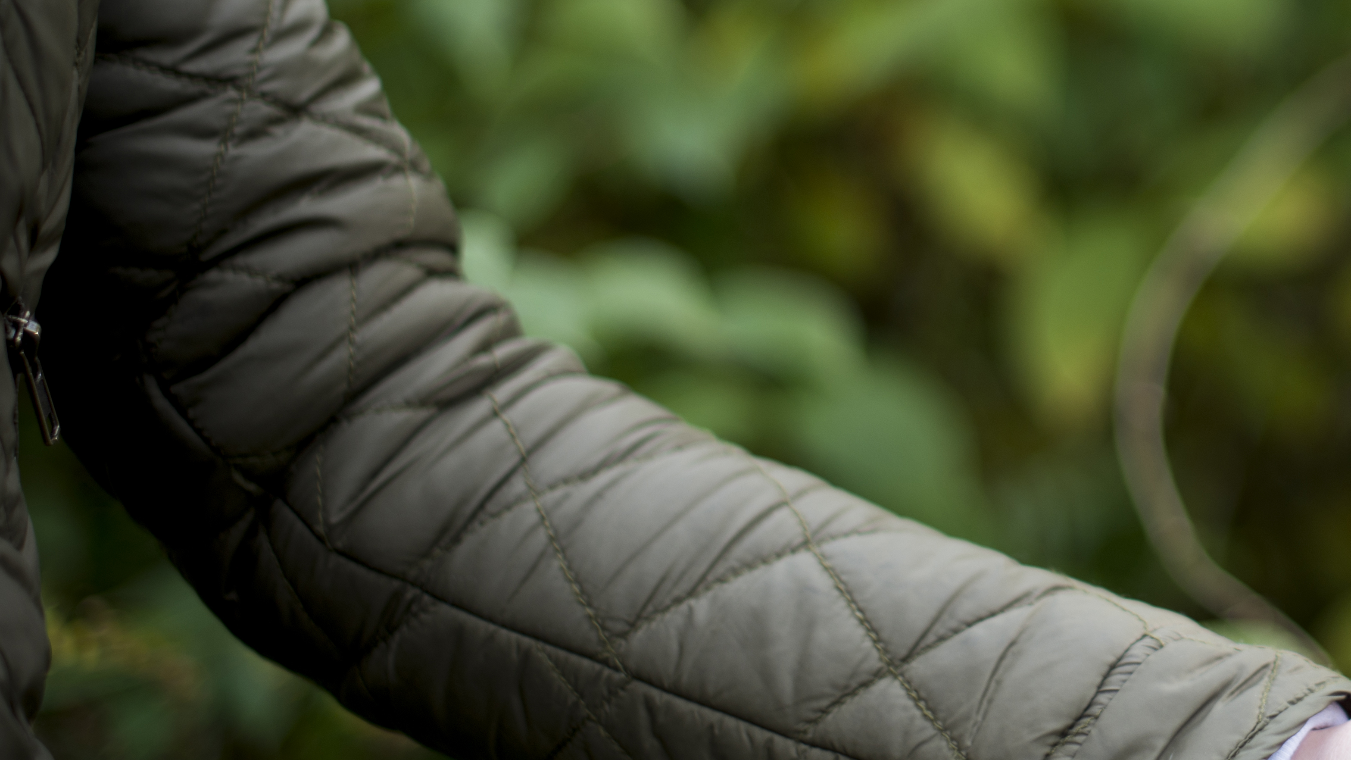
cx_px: 1423
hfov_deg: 17.0
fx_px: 4406
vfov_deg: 9.8
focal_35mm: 123
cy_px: 62
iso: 100
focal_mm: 50
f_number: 1.6
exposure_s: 1/160
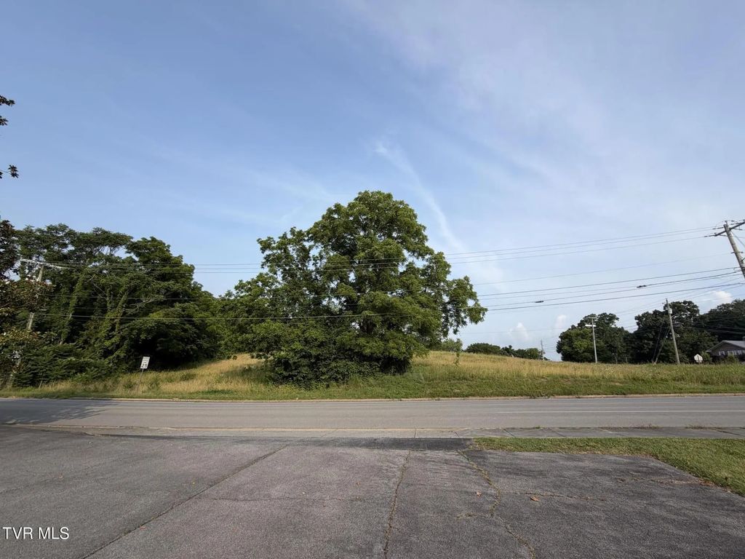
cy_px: 280
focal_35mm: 14
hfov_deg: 102.1
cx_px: 372
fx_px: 301
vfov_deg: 85.7
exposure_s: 1/770
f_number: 2.2
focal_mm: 2.22
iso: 20
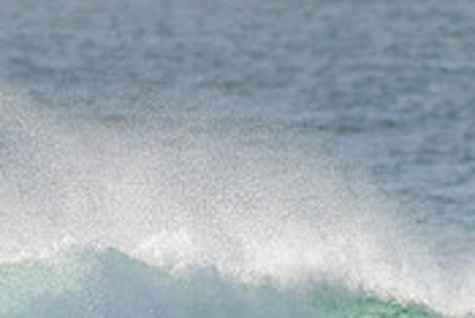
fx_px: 26780
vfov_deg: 0.7
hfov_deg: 1.0
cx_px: 375
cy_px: 490
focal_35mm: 2028
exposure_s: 1/2000
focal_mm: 500
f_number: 5.6
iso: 250
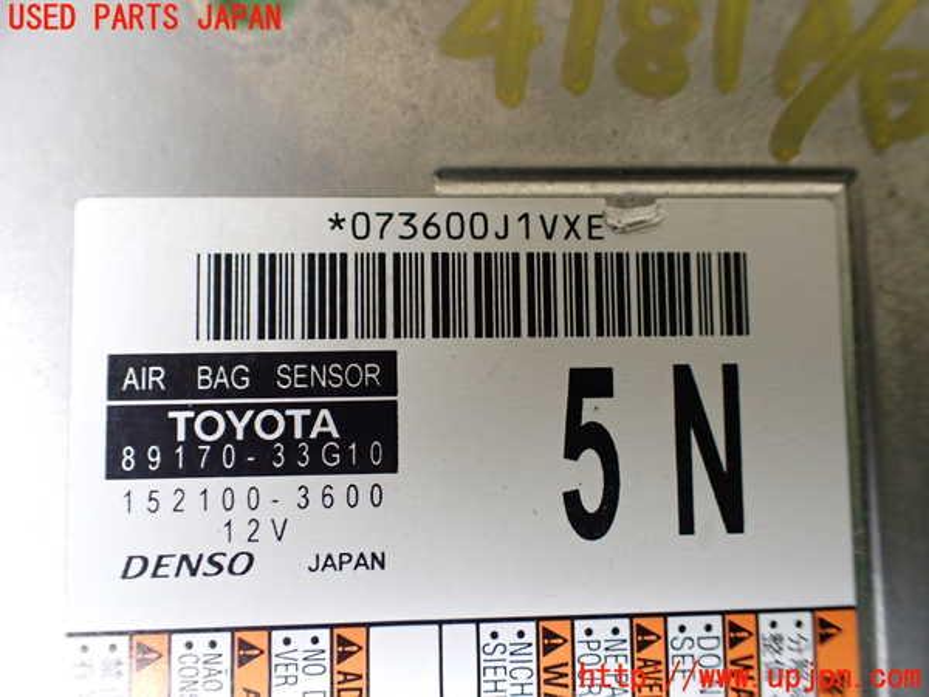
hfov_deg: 60.0
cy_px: 348
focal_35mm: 30
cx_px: 464
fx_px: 805
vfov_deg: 46.8
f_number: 2.3
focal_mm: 5.4
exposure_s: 1/125
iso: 500
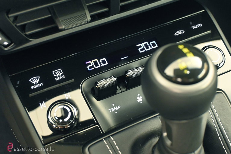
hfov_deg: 38.9
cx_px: 116
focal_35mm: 51
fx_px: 327
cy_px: 77
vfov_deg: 26.5
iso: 2000
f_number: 5
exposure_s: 1/6
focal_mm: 34
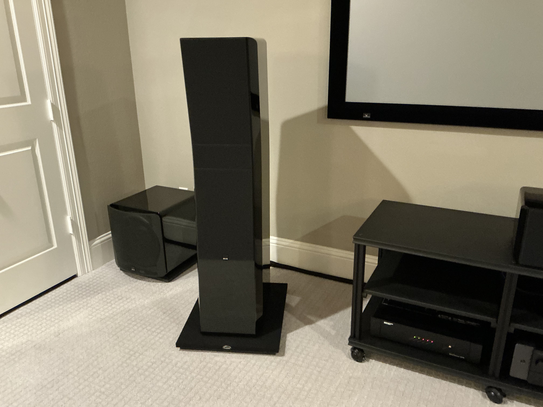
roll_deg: -0.1
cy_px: 204
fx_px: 439
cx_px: 272
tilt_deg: -19.1
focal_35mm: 28
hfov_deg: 63.4
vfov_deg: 49.7
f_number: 1.8
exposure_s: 1/24
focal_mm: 3
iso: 500
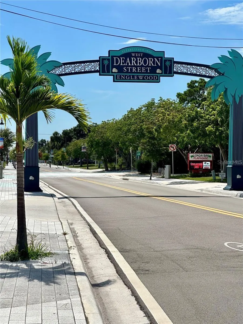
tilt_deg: +0.0
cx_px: 122
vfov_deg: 25.3
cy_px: 162
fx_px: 721
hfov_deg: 19.1
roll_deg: -0.6
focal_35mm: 77
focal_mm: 9
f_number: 2.8
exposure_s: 1/1623
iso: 32
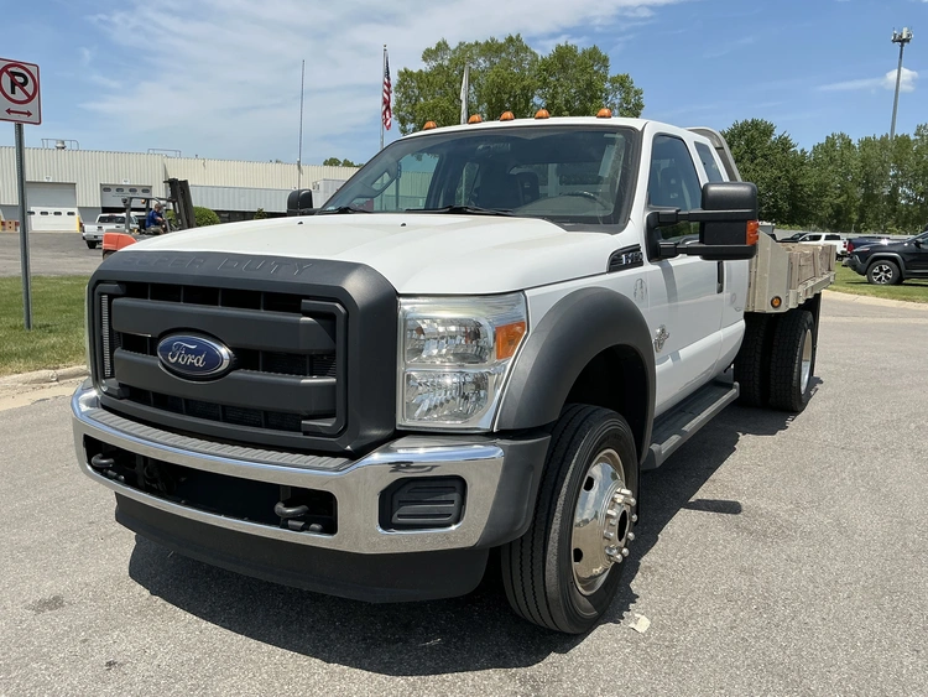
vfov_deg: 49.8
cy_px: 348
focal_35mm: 28
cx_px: 464
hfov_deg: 63.4
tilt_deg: -7.7
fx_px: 751
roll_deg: -1.2
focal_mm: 3
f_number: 1.8
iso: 25
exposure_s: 1/2427
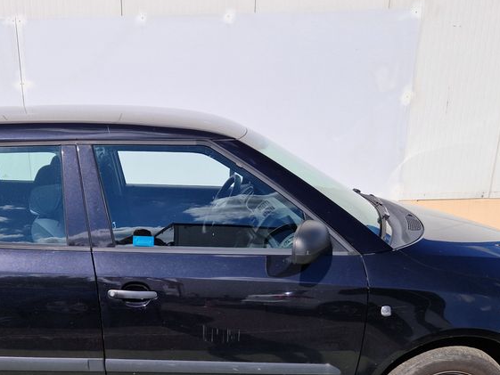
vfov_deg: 33.3
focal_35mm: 42
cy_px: 306
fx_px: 607
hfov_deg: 43.9
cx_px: 154
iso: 50
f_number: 1.8
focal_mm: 5.4
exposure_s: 1/2648
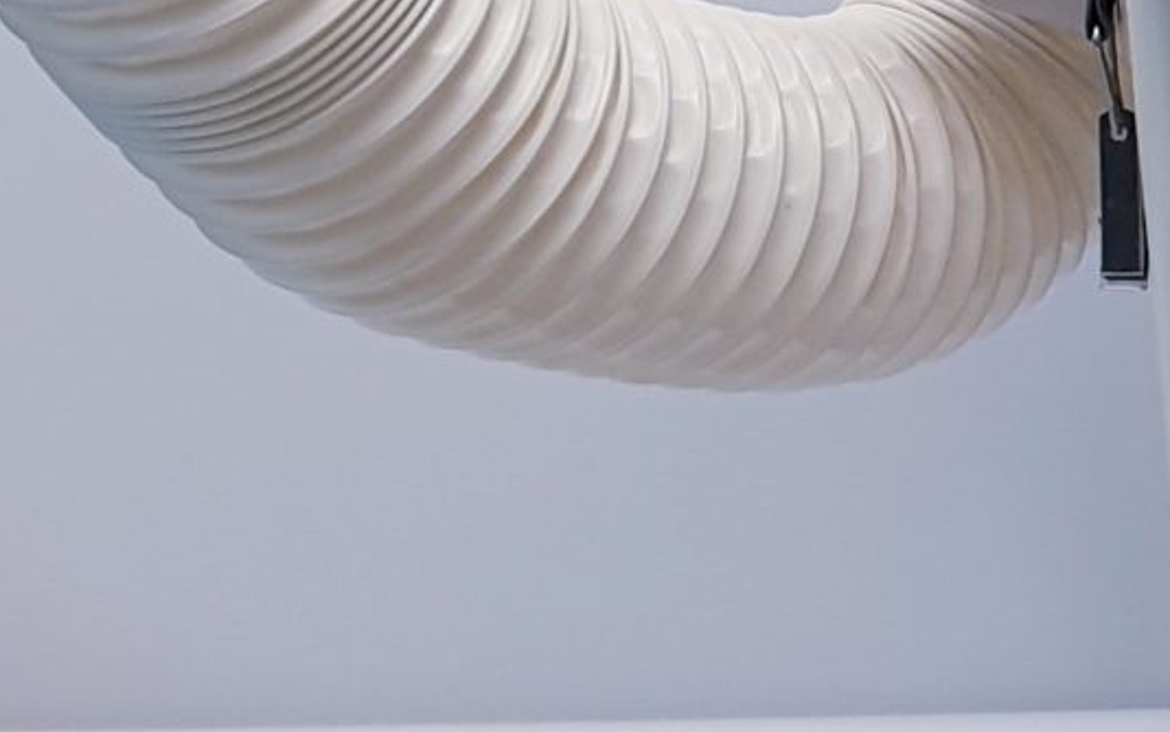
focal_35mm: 132
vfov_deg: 9.7
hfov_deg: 14.7
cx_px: 1740
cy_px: -300
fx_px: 4210
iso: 80
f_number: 2.4
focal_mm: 4.3
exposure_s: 1/100
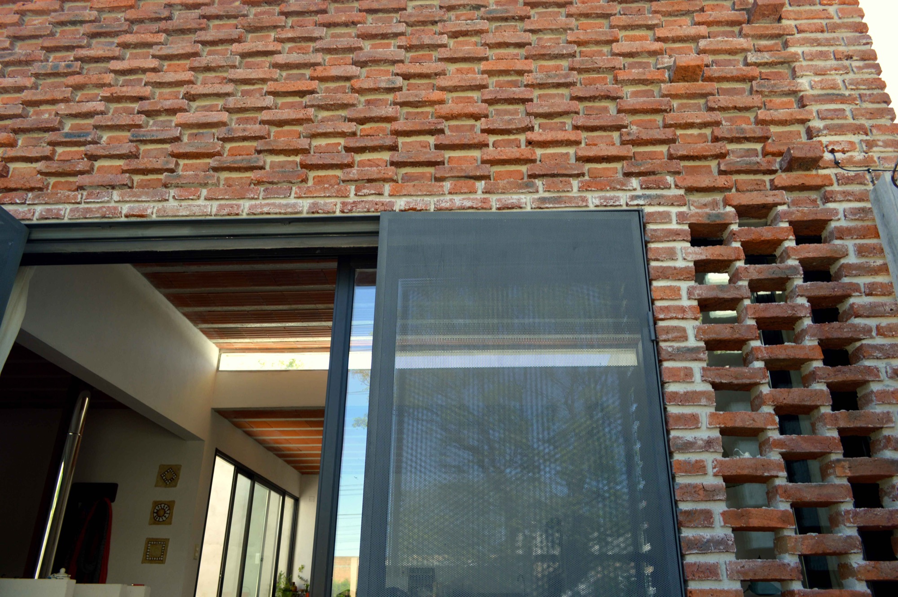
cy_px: 298
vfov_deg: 47.8
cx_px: 449
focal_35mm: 27
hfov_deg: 67.4
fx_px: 673
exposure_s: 1/125
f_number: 5.6
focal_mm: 18
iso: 220
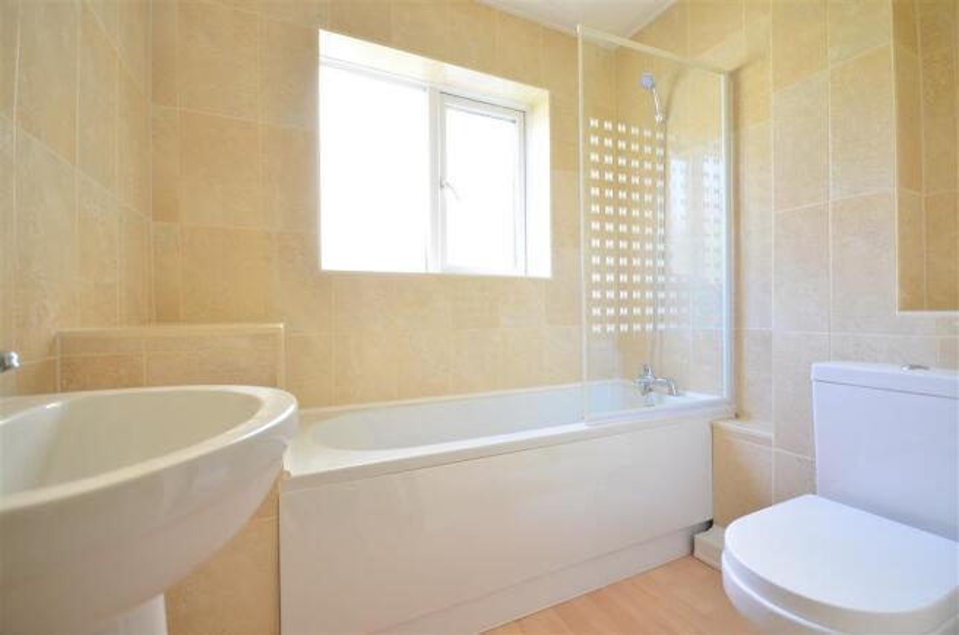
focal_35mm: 15
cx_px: 480
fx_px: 399
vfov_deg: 77.0
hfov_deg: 100.5
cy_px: 318
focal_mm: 10
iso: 200
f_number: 4
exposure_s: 1/15
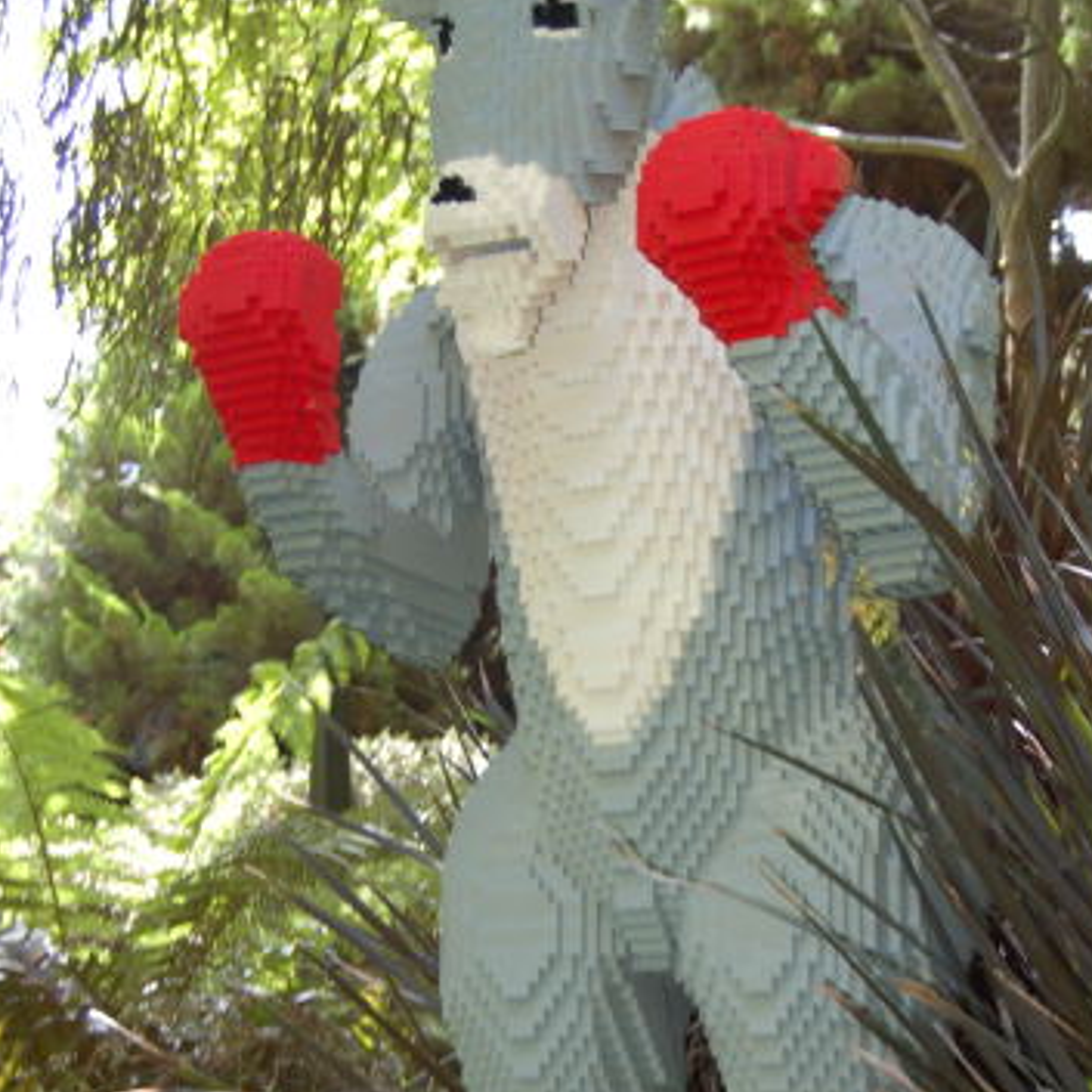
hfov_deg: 21.5
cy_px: 656
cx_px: 552
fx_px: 2883
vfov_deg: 21.4
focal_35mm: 81
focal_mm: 35
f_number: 4.8
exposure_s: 1/60
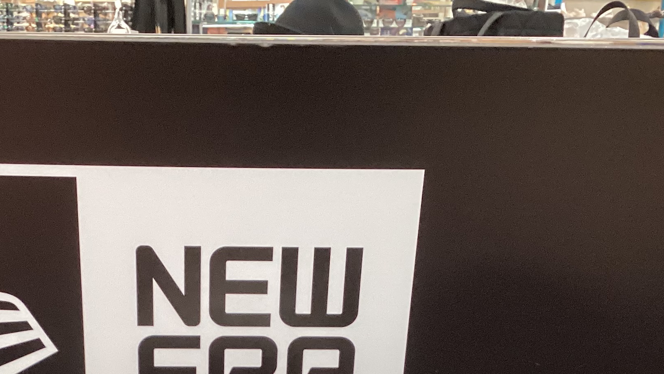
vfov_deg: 16.7
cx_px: 227
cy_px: 495
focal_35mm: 68
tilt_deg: -20.8
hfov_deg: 30.8
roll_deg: -1.4
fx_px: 1197
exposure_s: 1/60
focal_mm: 3.3
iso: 125
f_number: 2.4
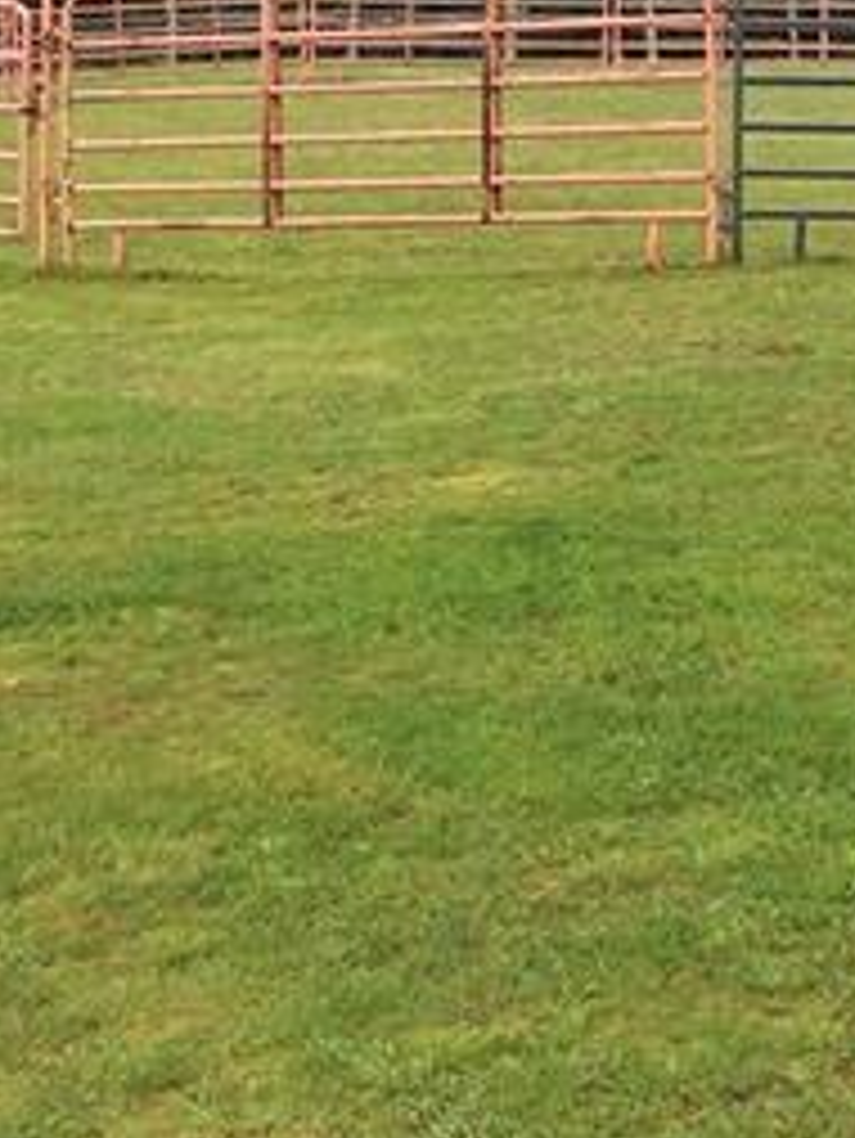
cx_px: 846
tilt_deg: -7.3
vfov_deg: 22.0
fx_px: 2896
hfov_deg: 16.5
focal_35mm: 88
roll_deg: -2.6
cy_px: 247
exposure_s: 1/1163
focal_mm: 4.15
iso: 32
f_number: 2.2
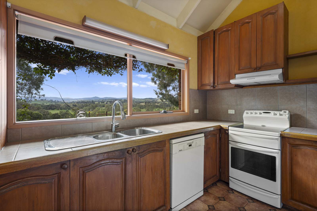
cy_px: 106
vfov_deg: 70.4
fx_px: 150
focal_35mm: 17
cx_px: 158
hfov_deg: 93.3
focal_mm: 17
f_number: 9
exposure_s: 1/2
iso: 200
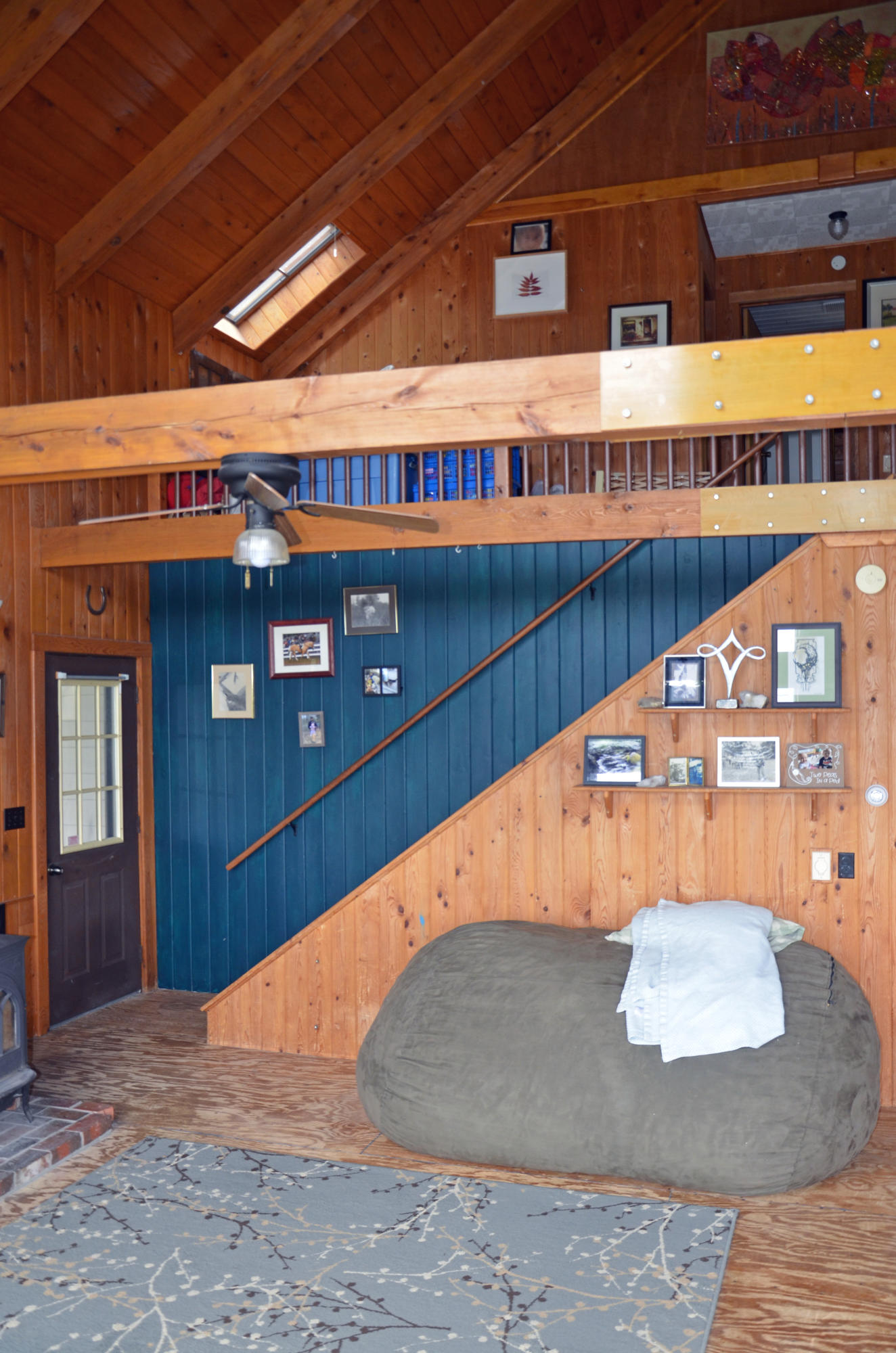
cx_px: 448
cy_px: 676
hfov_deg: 41.5
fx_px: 1182
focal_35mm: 32
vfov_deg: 59.6
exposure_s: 1/60
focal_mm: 21
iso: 400
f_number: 3.8
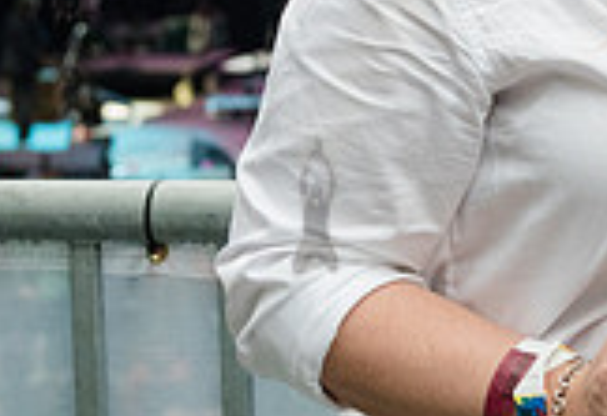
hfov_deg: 11.0
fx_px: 3078
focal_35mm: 181
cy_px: 50
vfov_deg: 7.7
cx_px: 767
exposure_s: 1/400
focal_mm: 48
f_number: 4.5
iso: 3200
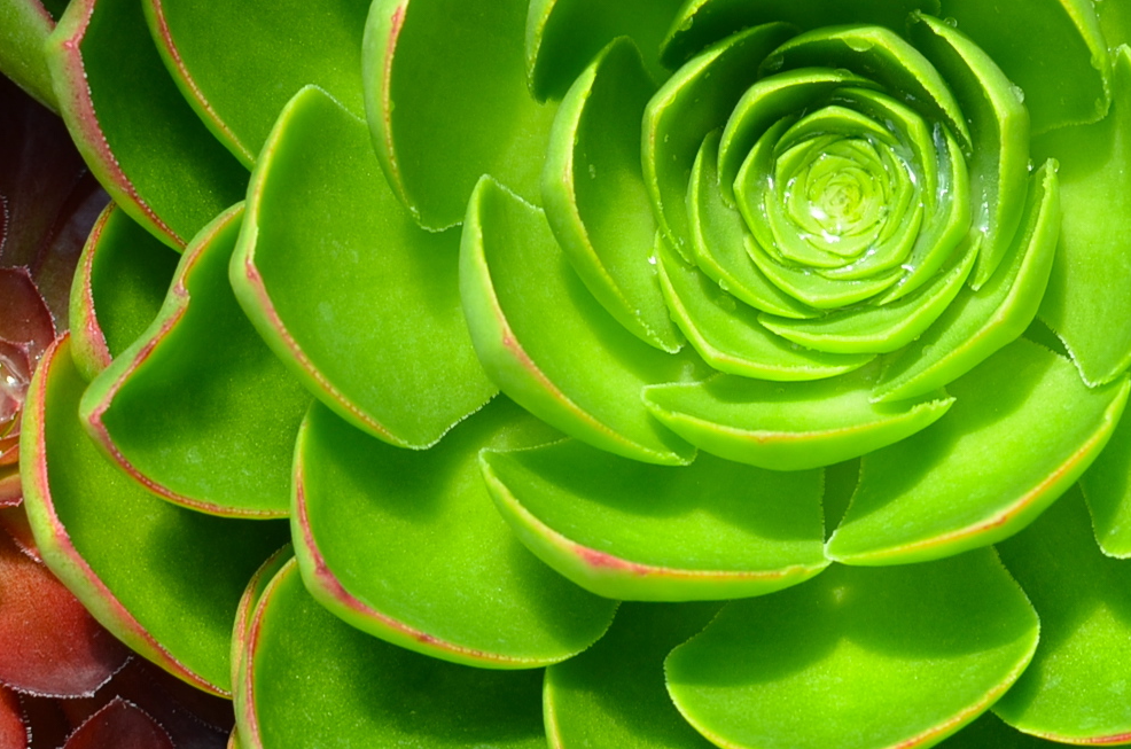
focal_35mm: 131
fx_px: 4115
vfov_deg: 10.4
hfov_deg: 15.6
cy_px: 186
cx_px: 869
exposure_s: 1/160
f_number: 6.3
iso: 200
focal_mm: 35
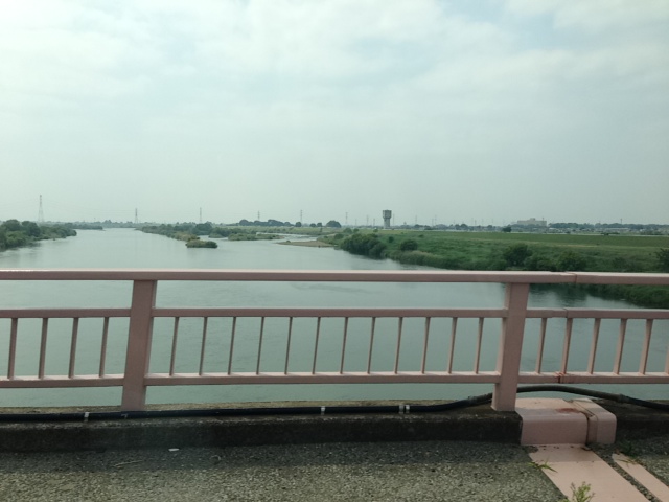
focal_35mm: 33
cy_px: 251
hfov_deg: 55.4
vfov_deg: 42.9
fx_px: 638
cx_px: 334
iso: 50
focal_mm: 4.13
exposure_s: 1/2008
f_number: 2.4
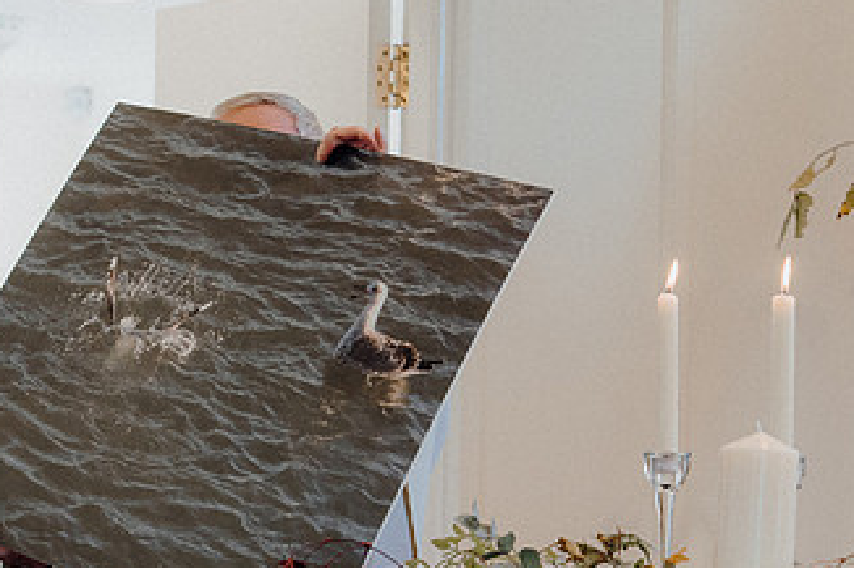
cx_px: 304
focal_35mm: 146
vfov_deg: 9.4
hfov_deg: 14.0
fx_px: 3462
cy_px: 478
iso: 1000
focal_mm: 55
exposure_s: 1/160
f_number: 3.5
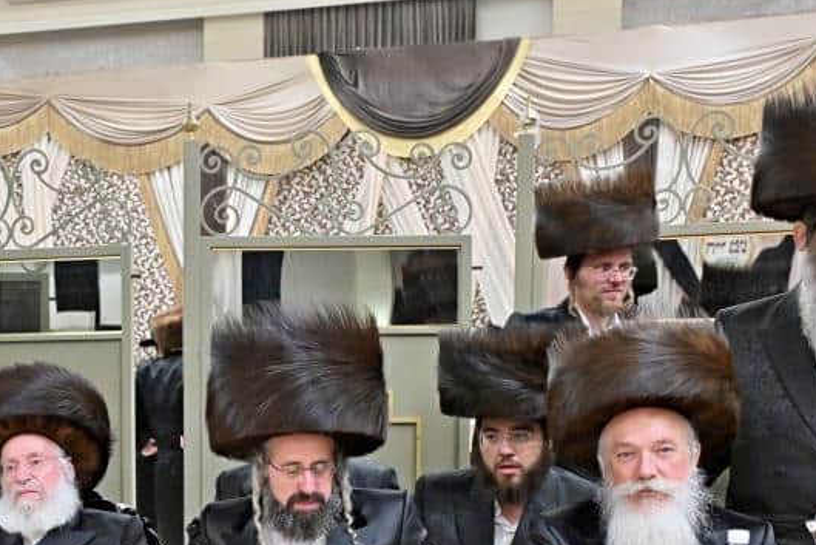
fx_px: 1360
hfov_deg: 32.3
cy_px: 510
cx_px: 145
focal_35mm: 60
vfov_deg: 22.0
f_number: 4
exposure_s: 1/250
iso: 1600
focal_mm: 31
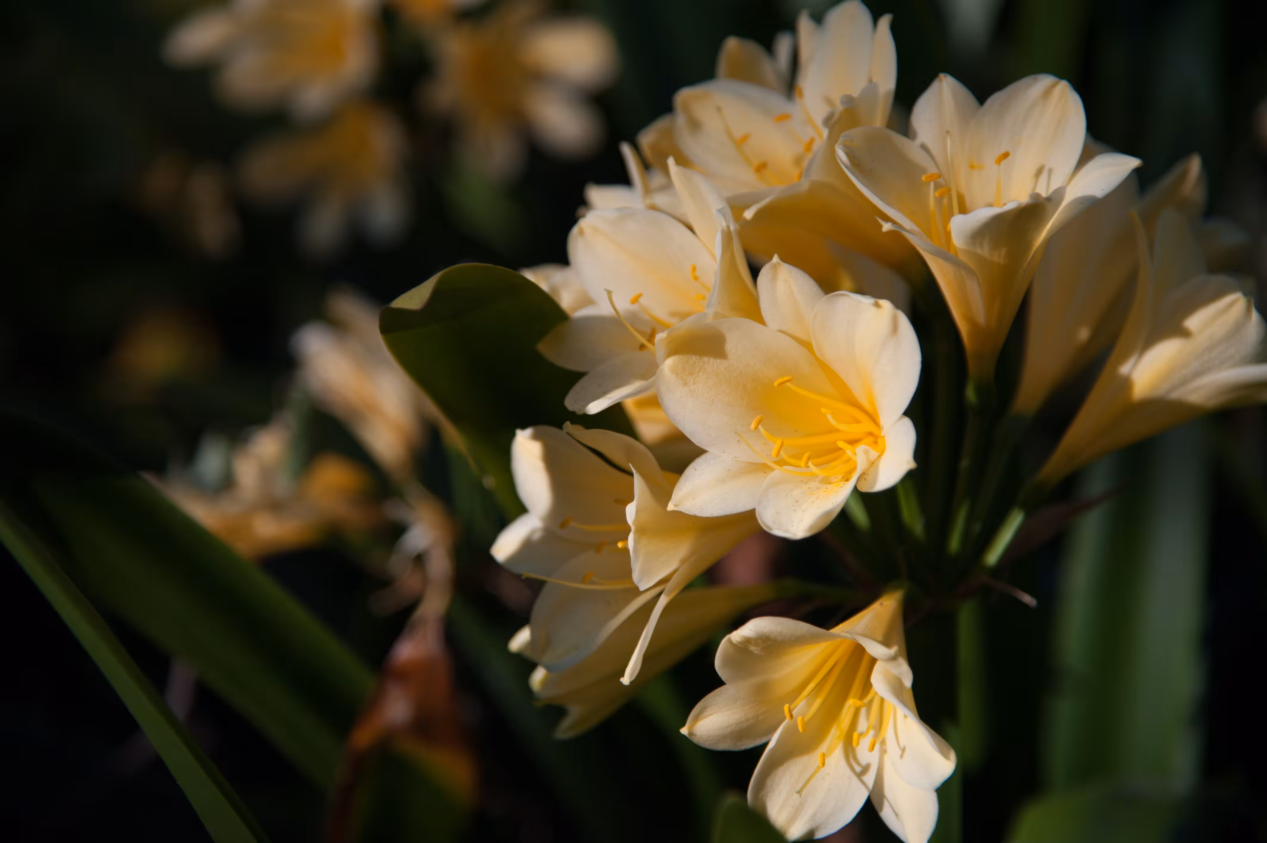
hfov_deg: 17.1
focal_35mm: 120
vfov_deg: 11.4
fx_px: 4221
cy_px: 422
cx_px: 634
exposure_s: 1/1250
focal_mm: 120
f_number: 4
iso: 250
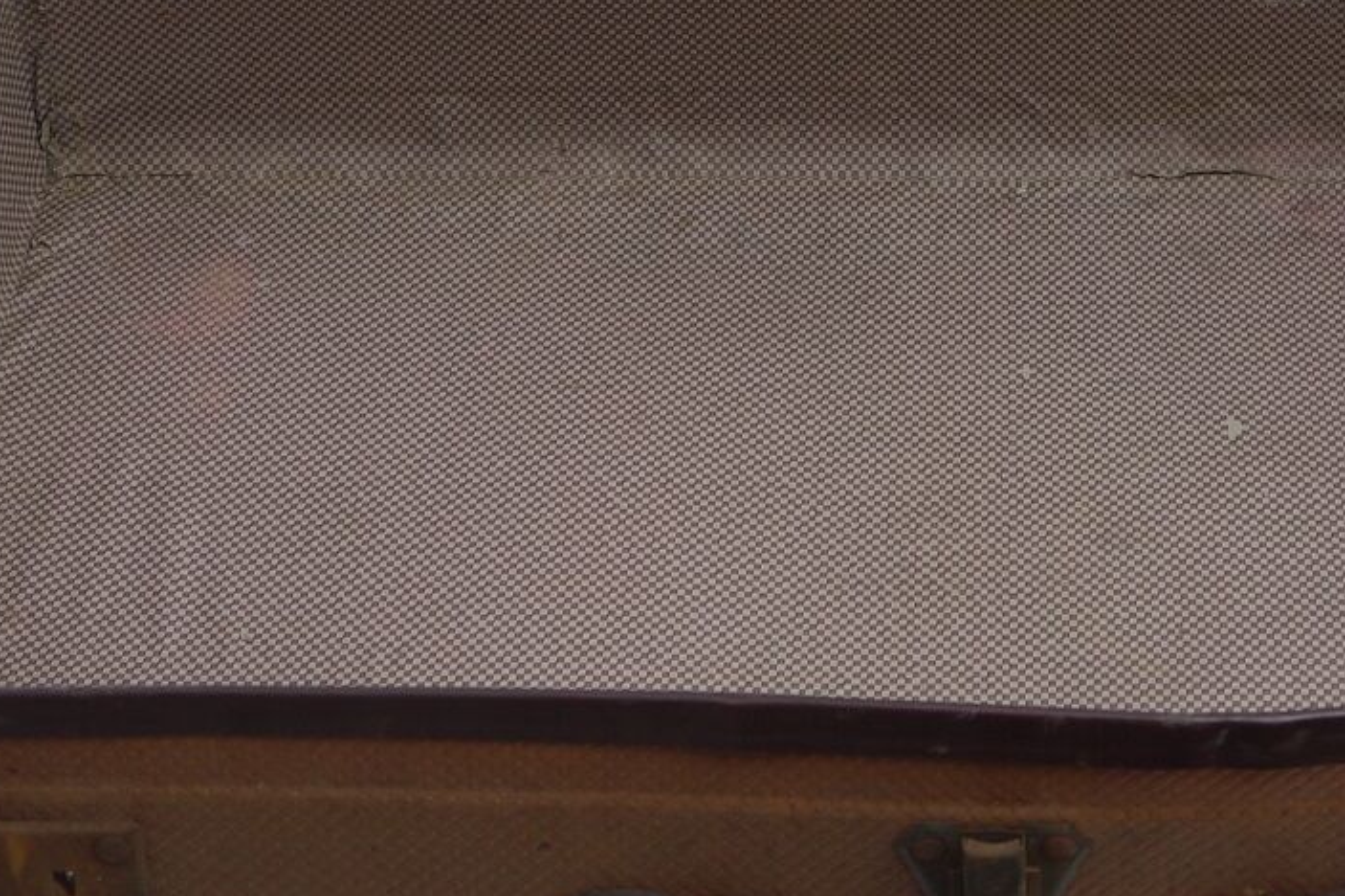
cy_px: -84
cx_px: 983
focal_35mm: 90
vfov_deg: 14.8
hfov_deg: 22.5
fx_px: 3361
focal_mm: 19
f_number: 4.5
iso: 100
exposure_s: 1/125
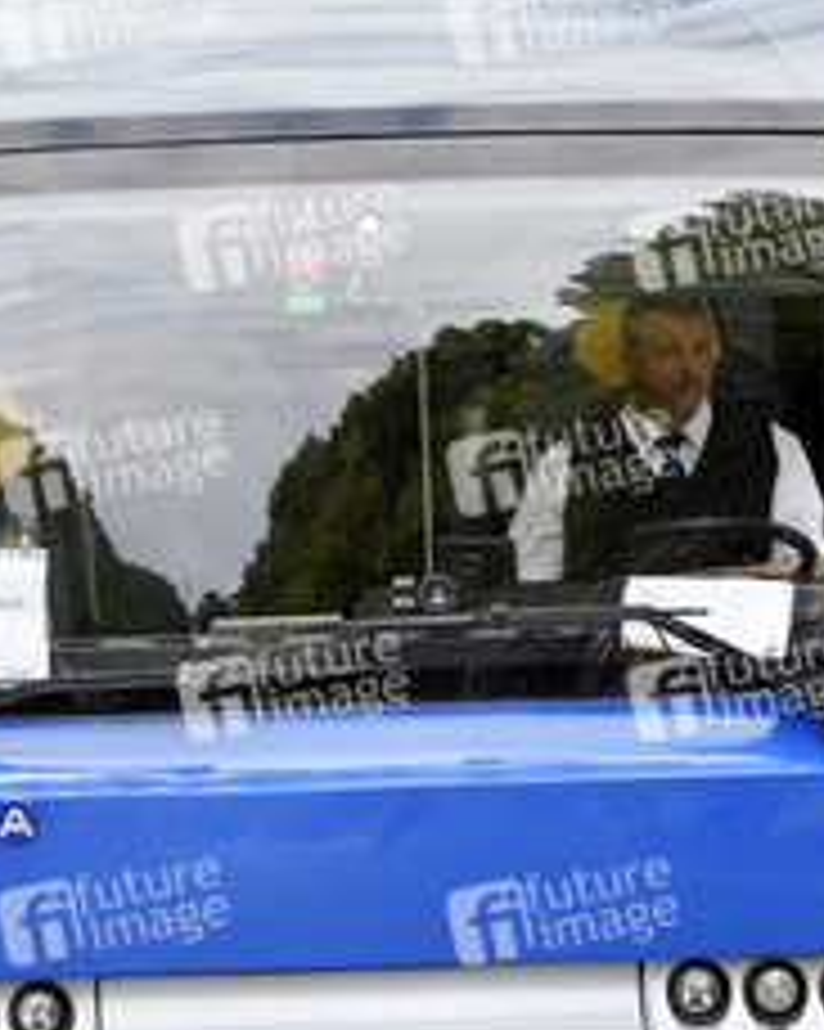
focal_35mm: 554
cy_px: 576
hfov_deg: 2.8
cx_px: 173
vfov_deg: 3.5
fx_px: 16899
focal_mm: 200
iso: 800
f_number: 8
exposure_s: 1/500
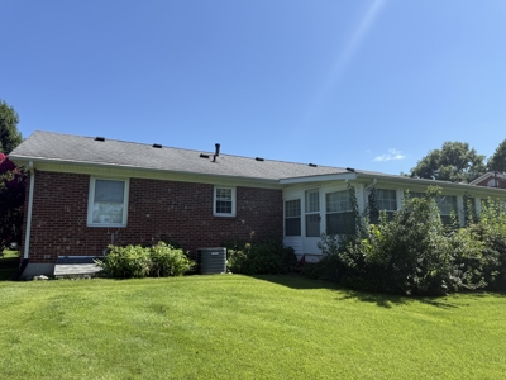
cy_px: 190
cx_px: 253
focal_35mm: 24
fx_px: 351
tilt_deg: +9.4
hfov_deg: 71.6
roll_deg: -0.3
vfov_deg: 56.8
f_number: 1.78
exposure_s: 1/4167
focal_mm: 6.76
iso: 80
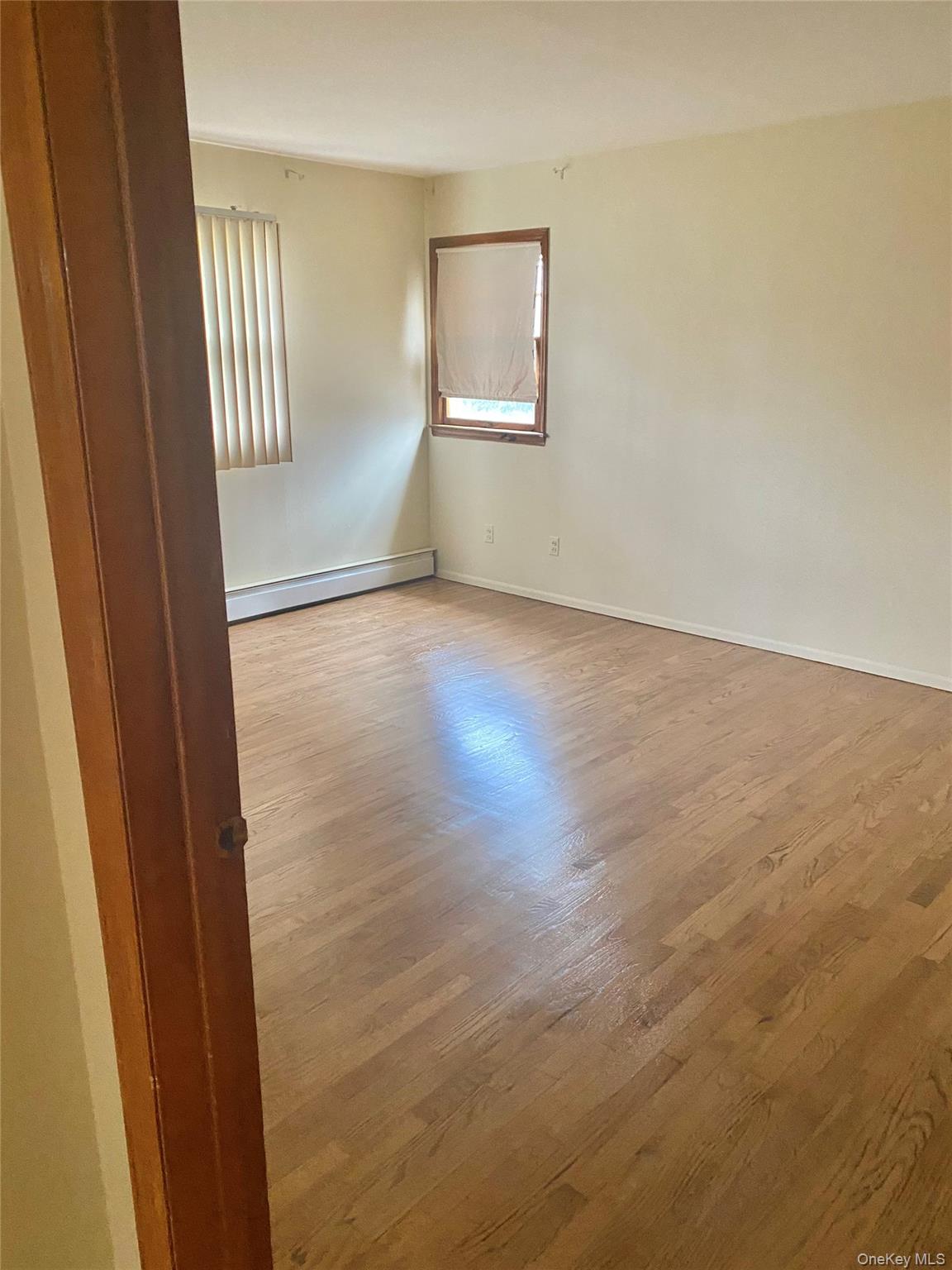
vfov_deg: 67.3
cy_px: 635
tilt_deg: -14.7
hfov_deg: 53.1
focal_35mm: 26
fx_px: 953
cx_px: 476
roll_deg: +0.6
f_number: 1.8
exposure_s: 1/60
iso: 500
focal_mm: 4.25
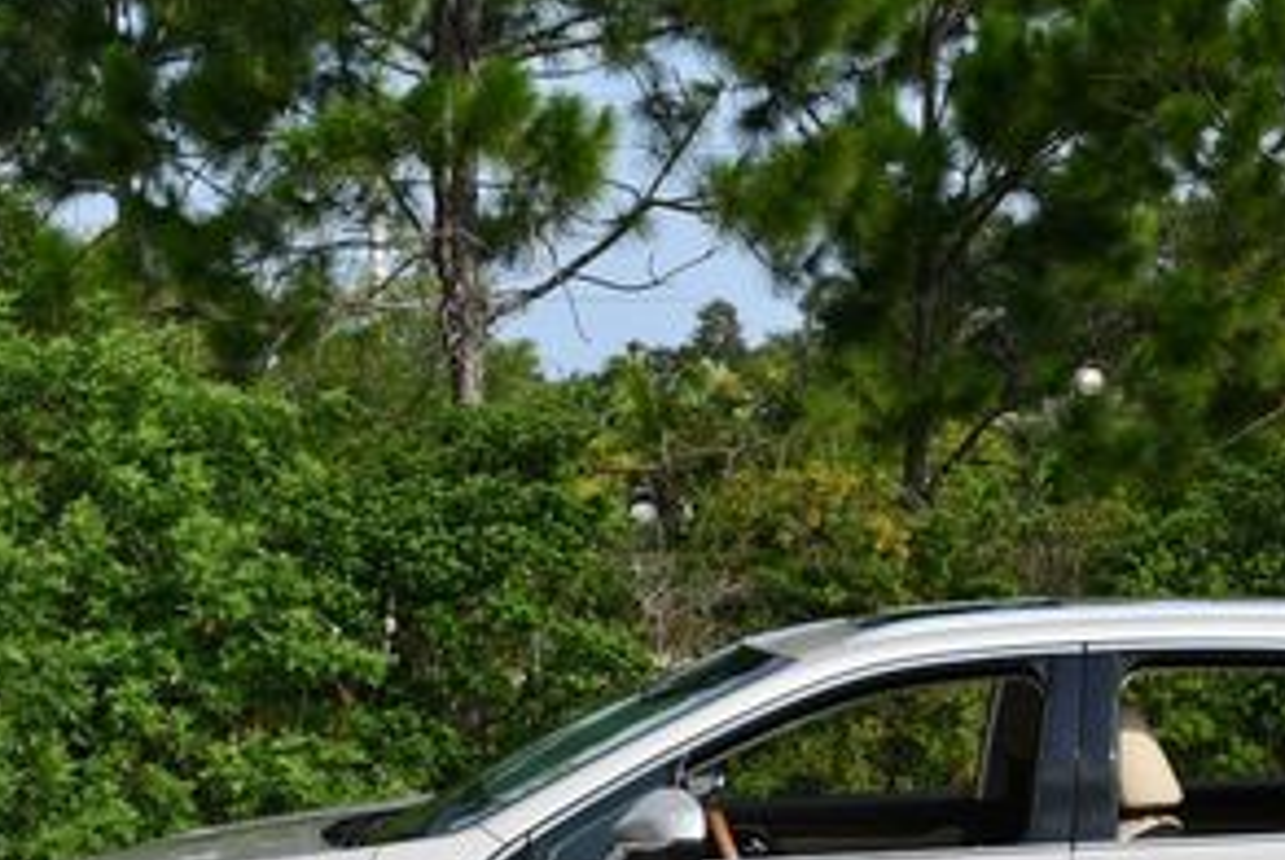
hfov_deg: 21.1
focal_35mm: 96
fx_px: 3430
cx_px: 947
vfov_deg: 14.2
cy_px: 715
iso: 100
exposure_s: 1/320
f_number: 8
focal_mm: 22
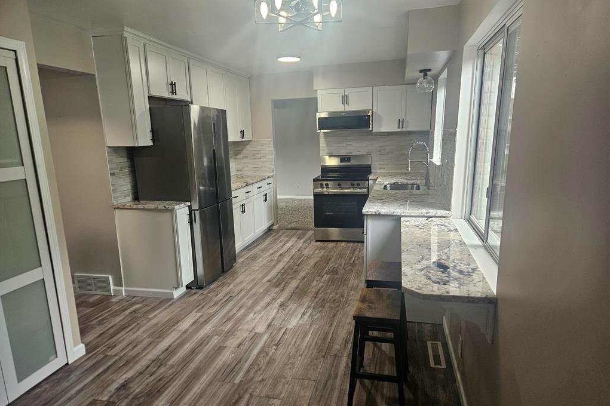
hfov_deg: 73.8
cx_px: 305
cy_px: 222
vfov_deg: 53.0
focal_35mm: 24
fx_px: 407
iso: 200
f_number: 1.8
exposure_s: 1/120
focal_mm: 5.4
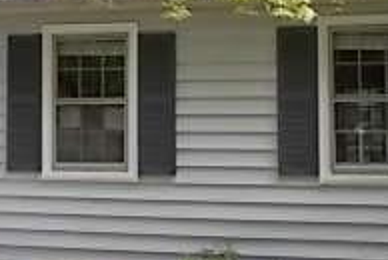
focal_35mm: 89
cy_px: 34
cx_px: 64
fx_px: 961
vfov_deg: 15.3
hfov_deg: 22.4
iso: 80
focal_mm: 4.6
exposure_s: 1/100
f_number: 3.2
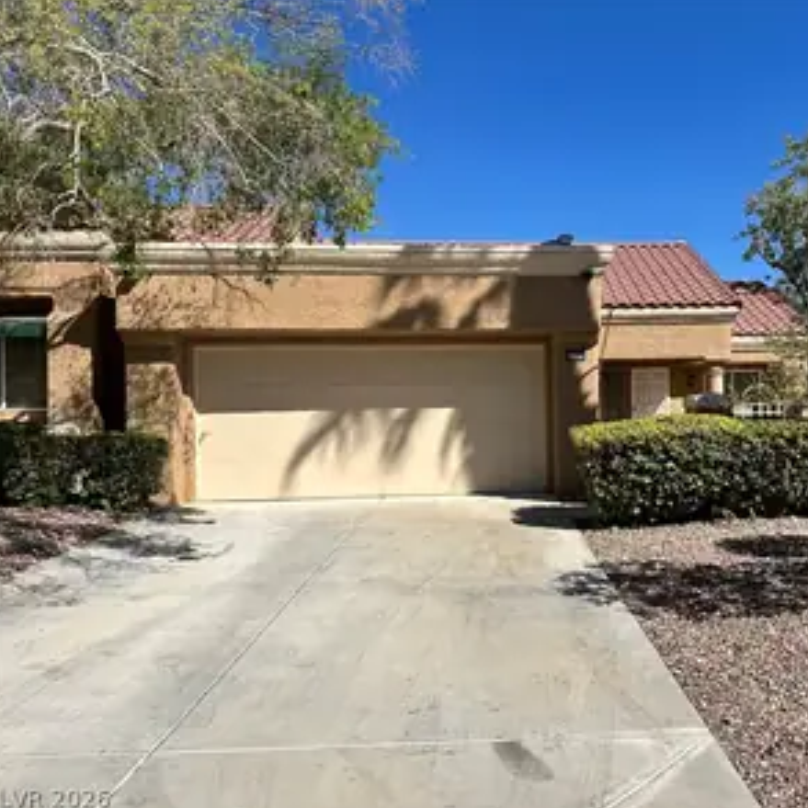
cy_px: 403
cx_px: 543
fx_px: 766
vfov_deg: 55.6
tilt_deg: +0.9
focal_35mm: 29
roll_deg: +1.1
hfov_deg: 54.4
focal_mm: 6.86
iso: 80
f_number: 1.78
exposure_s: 1/7042
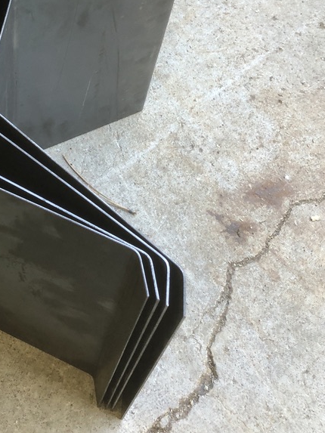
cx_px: 74
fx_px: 626
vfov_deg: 37.1
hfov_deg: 28.6
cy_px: 101
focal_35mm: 50
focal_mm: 4
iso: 40
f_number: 1.8
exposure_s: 1/30
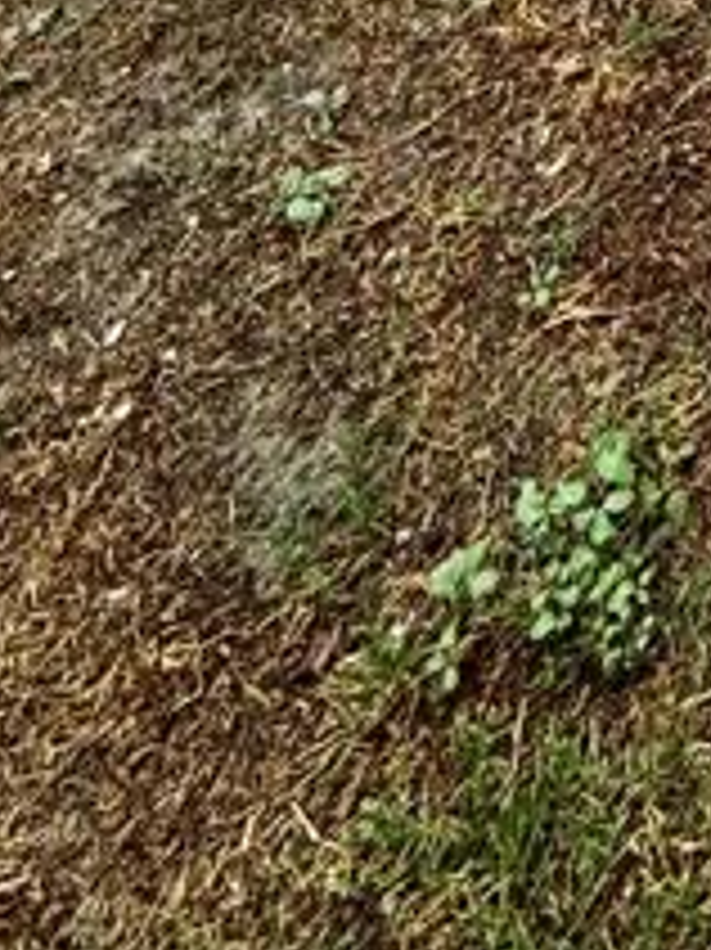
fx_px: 1864
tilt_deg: -17.1
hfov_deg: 16.5
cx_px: 1418
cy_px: -1256
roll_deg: +1.8
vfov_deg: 15.8
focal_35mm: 68
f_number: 2.2
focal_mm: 2.22
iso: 50
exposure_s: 1/502
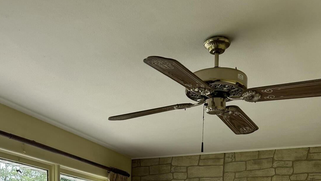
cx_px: 148
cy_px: 272
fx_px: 409
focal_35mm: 48
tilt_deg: -3.2
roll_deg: -1.8
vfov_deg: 21.1
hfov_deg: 42.9
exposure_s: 1/173
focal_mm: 6.86
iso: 64
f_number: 1.78
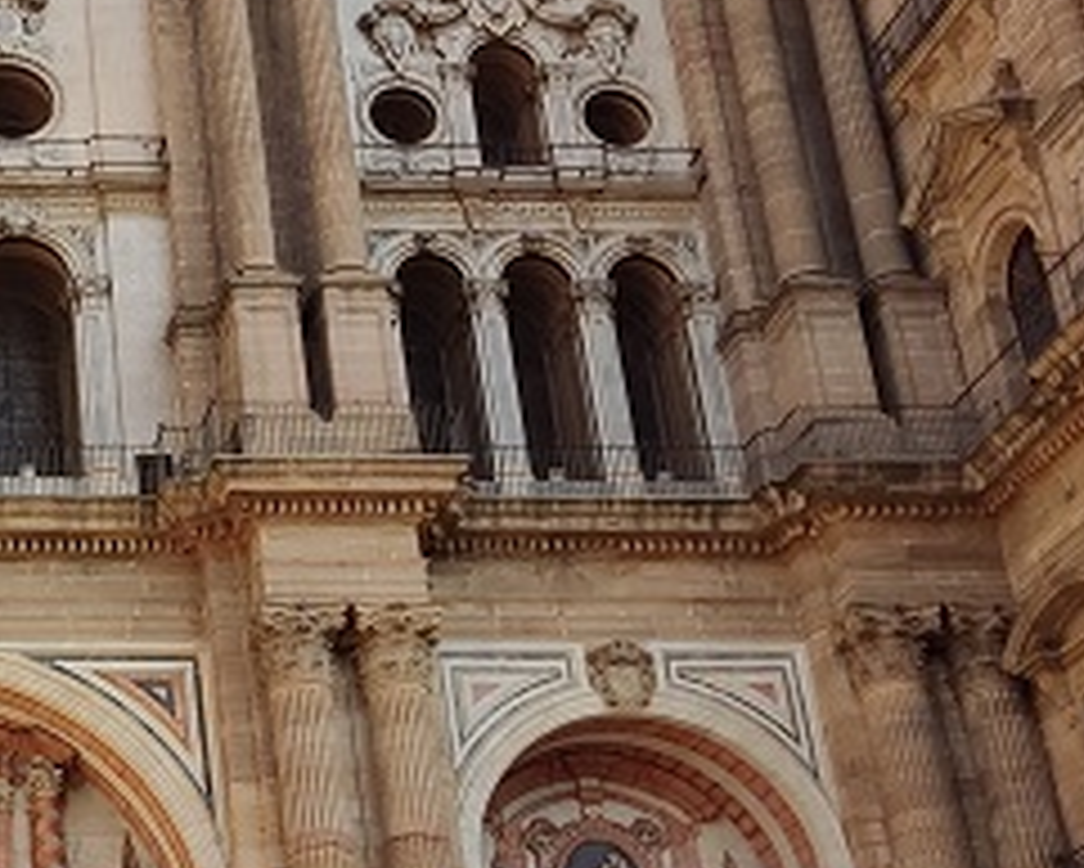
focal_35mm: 78
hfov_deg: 22.8
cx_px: -144
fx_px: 2503
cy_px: 578
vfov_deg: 19.6
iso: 50
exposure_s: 1/826
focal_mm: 4.71
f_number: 1.79
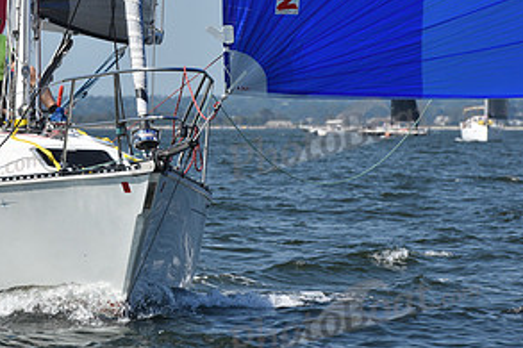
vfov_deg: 3.5
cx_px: 137
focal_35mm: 396
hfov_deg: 5.2
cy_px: 67
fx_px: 5750
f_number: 10
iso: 320
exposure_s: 1/1250
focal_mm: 200
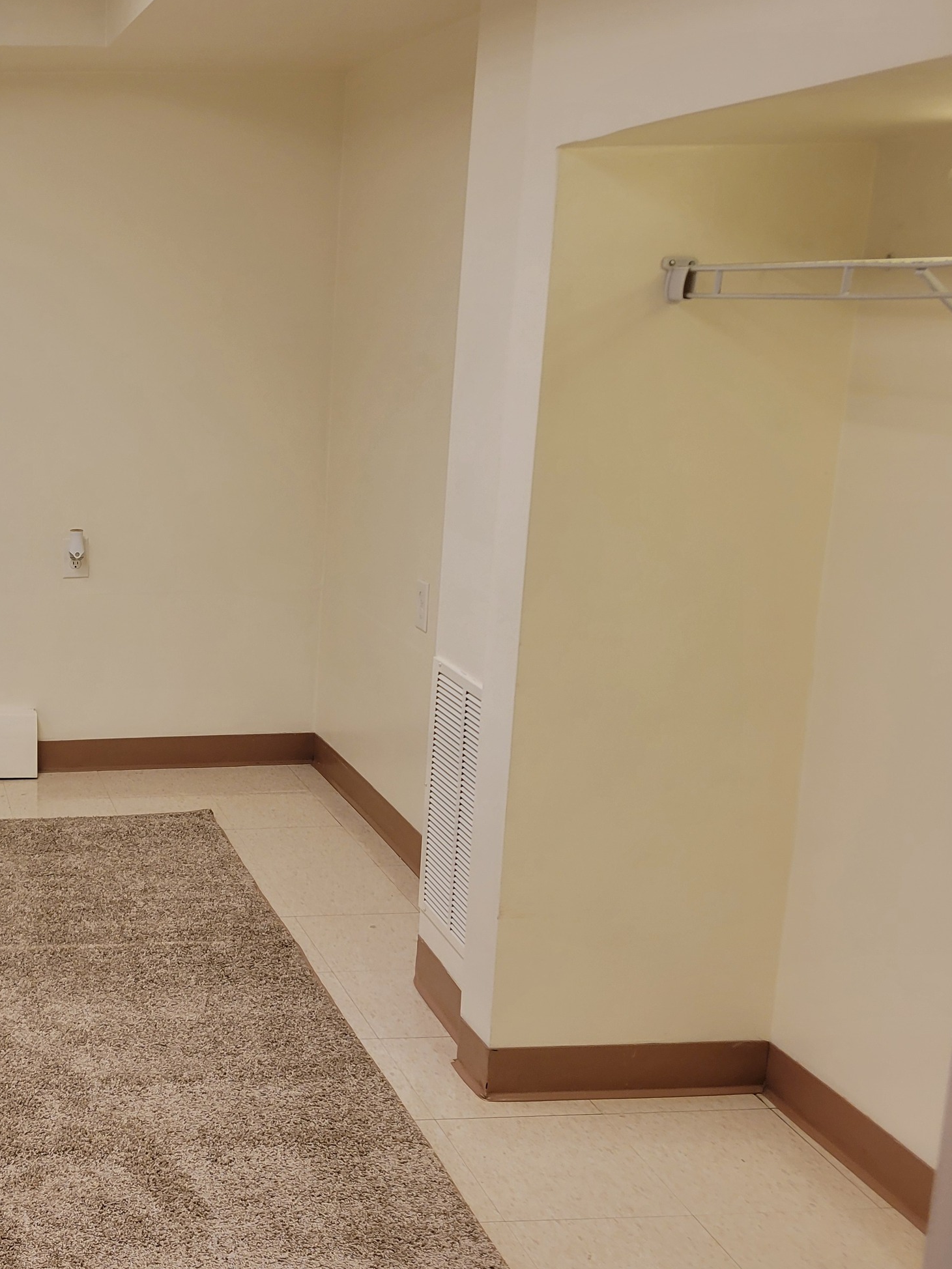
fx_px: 1503
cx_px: -8
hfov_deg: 32.3
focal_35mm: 41
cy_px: 642
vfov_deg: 45.8
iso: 80
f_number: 1.8
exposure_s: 1/120
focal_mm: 5.4
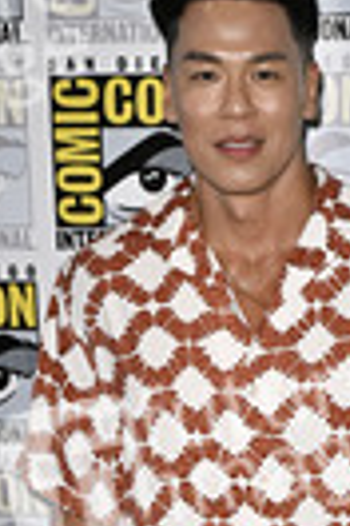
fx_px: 1589
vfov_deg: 17.7
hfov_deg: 12.5
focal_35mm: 109
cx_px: 318
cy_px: 654
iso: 1250
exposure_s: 1/250
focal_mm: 36
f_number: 5.6
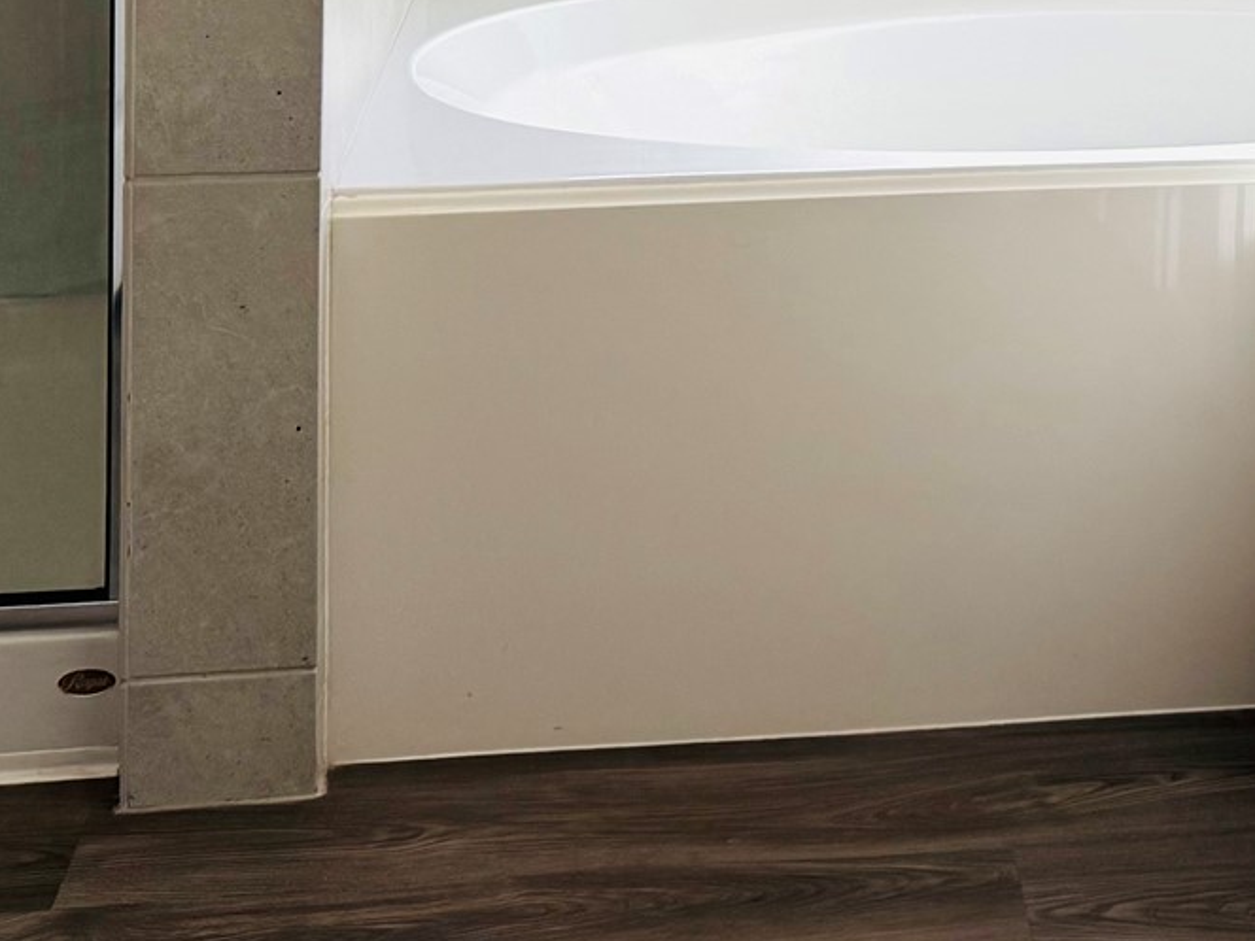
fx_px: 2683
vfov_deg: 17.8
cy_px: -465
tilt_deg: -3.2
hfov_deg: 25.4
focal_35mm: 74
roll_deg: -0.7
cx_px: 1174
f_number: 1.78
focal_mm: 6.76
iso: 80
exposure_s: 1/1818
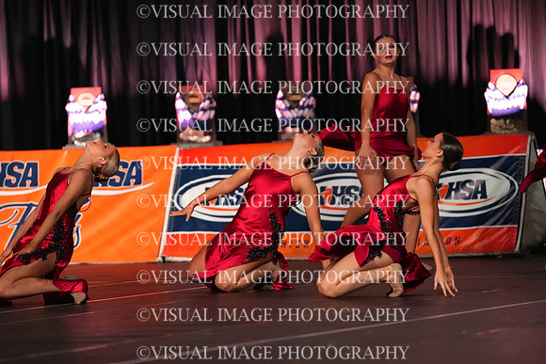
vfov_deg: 4.6
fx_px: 4551
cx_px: 273
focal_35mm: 300
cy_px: 182
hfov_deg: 6.9
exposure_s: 1/1250
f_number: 3.5
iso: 16000
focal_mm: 300
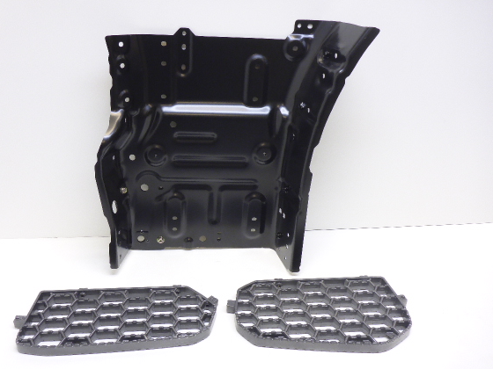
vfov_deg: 44.1
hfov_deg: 56.7
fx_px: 456
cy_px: 195
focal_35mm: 32
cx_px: 217
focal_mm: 4.9
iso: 200
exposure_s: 1/60
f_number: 3.3
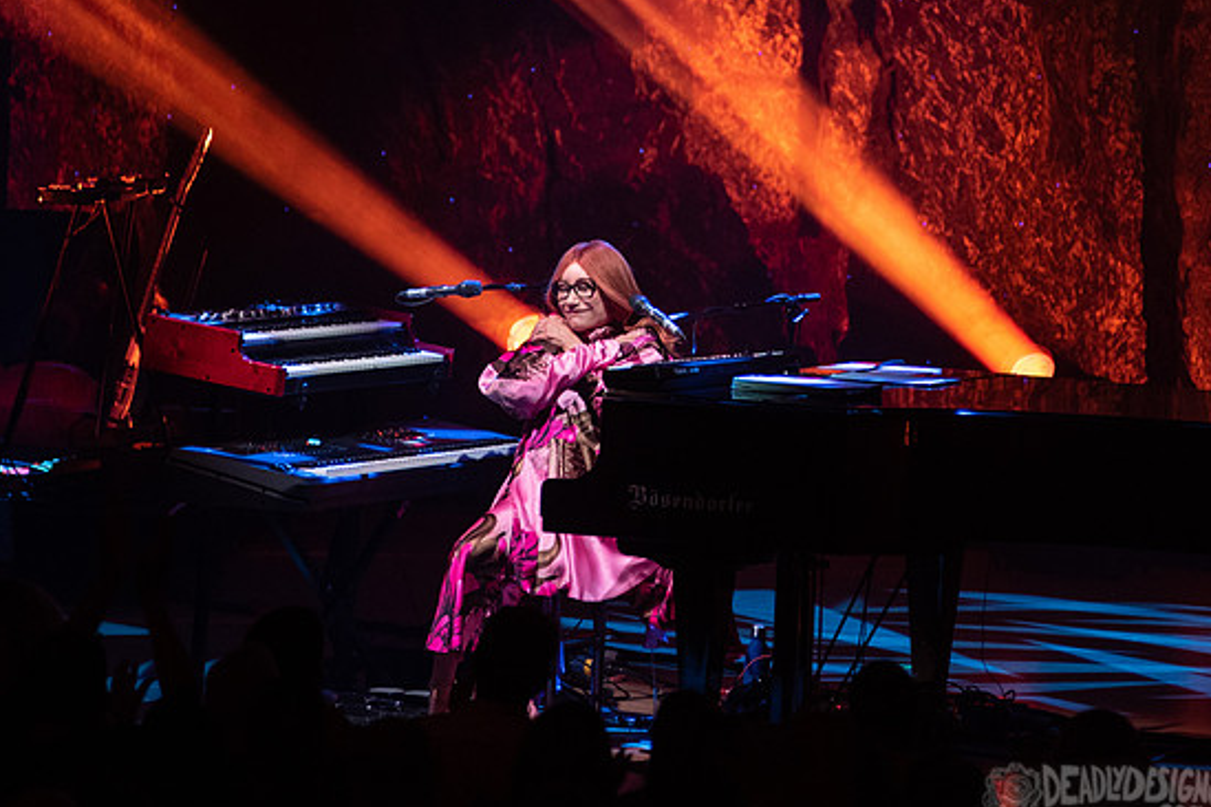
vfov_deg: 4.1
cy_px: 168
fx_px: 11235
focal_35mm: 334
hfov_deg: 6.2
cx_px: 780
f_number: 3.2
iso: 2000
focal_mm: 200
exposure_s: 1/200
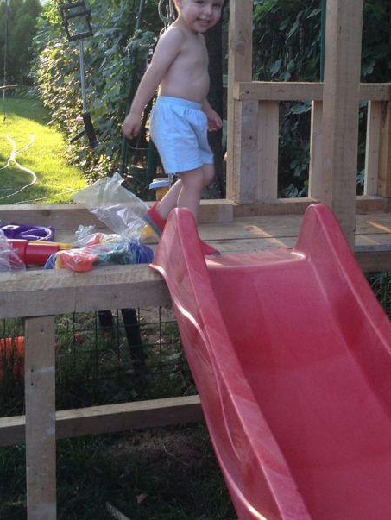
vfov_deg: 33.8
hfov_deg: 26.1
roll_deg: -0.4
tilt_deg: -5.0
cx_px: 230
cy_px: 150
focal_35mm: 56
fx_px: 842
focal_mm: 4.12
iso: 64
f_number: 2.4
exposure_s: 1/120
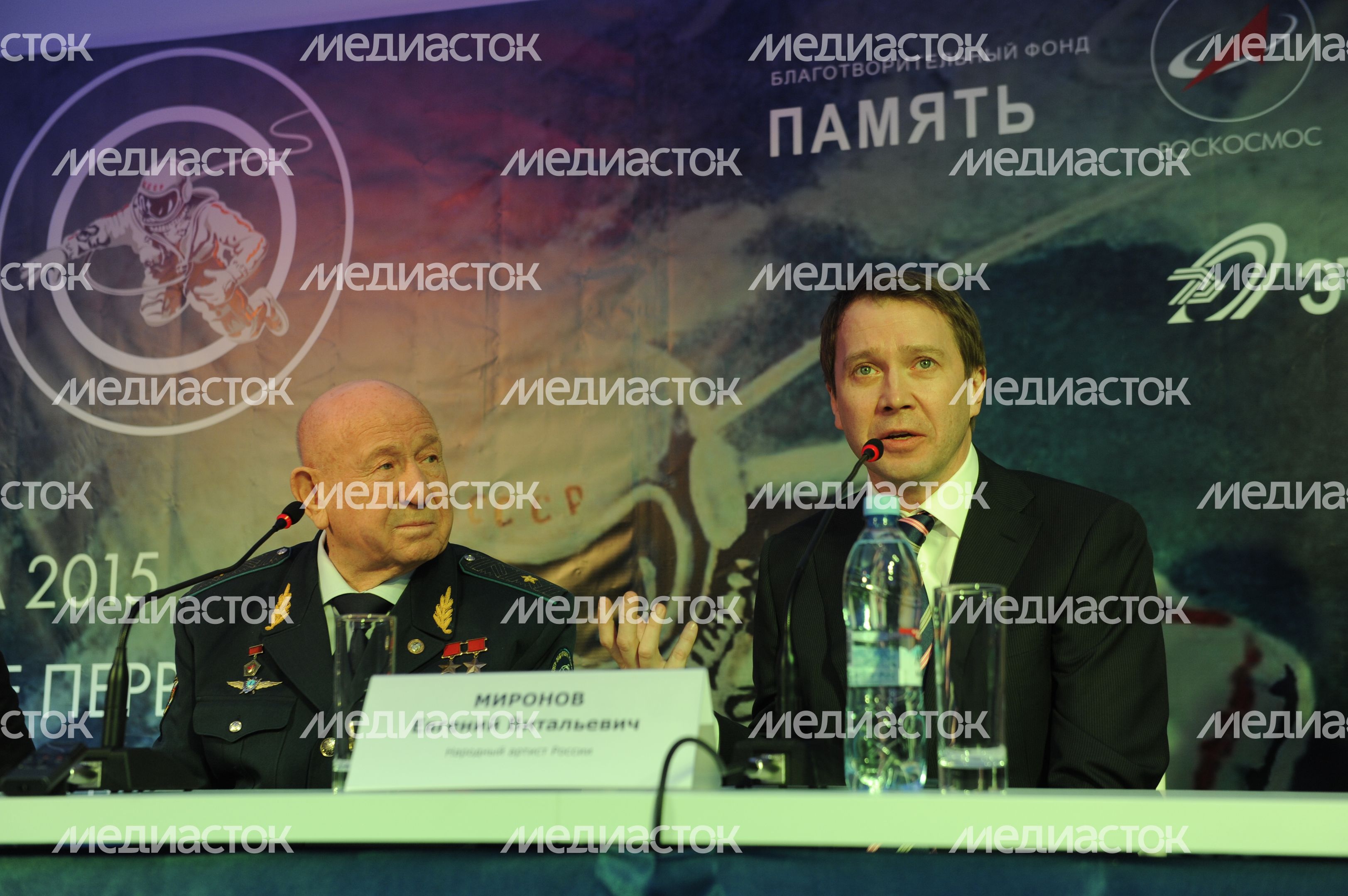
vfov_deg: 26.0
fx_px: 1946
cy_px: 448
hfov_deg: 38.2
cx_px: 674
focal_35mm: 52
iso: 640
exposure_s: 1/400
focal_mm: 52
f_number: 4
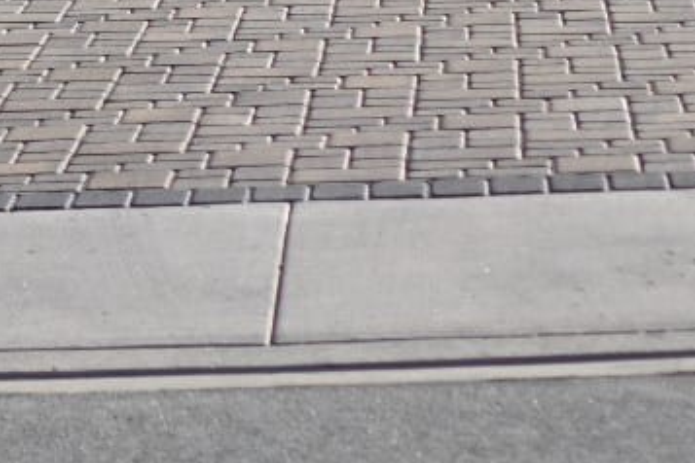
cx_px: -175
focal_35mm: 238
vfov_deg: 5.7
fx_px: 4600
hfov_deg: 8.5
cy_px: -165
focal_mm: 35
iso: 100
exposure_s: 1/4000
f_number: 1.8
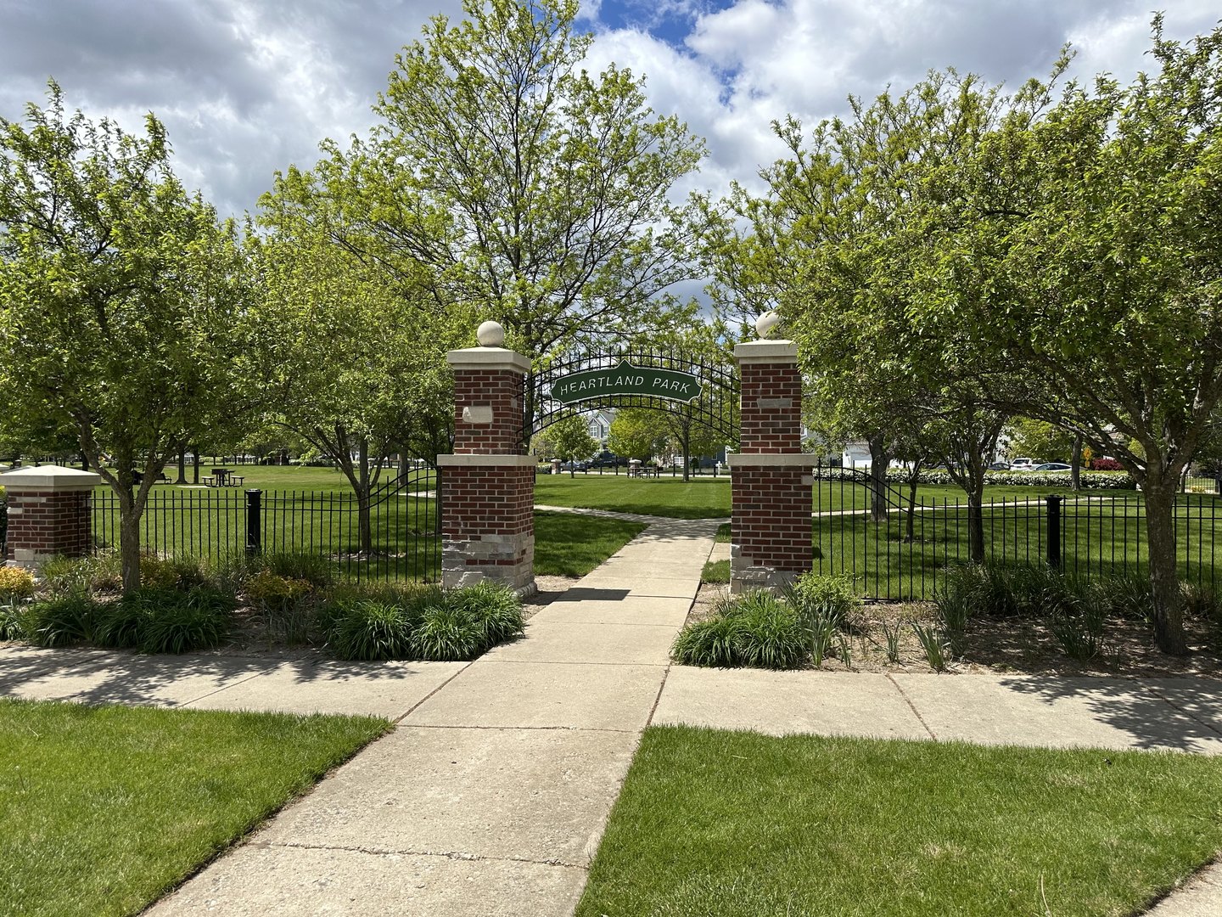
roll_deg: +0.3
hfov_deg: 71.6
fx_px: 847
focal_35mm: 24
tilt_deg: +1.1
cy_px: 458
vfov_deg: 56.8
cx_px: 611
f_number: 1.78
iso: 80
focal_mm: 6.86
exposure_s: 1/5263
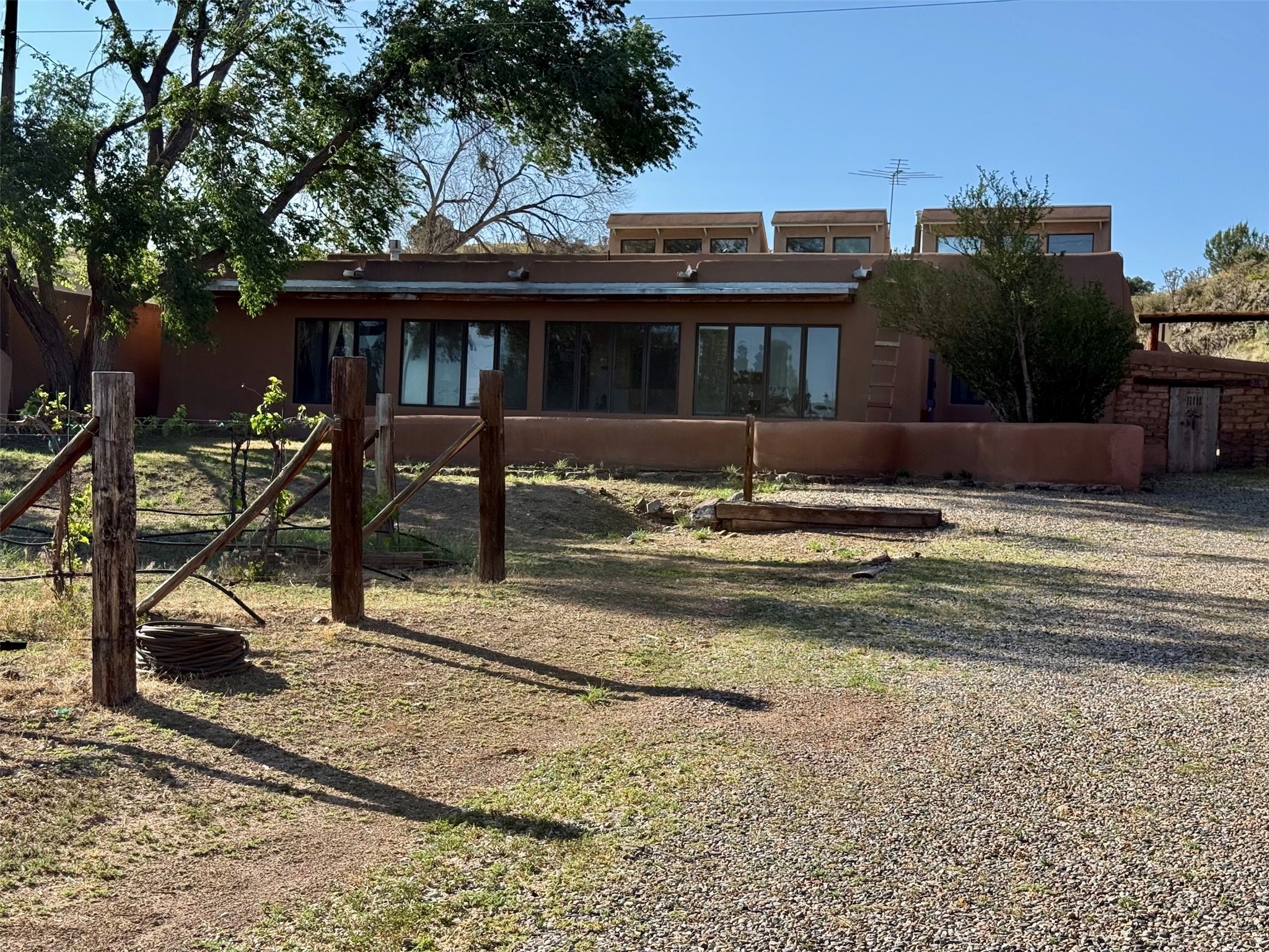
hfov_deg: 39.7
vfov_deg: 30.3
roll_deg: -1.7
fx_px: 1760
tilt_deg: +1.0
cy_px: 476
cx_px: 634
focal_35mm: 48
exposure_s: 1/2577
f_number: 1.78
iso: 64
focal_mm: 6.76
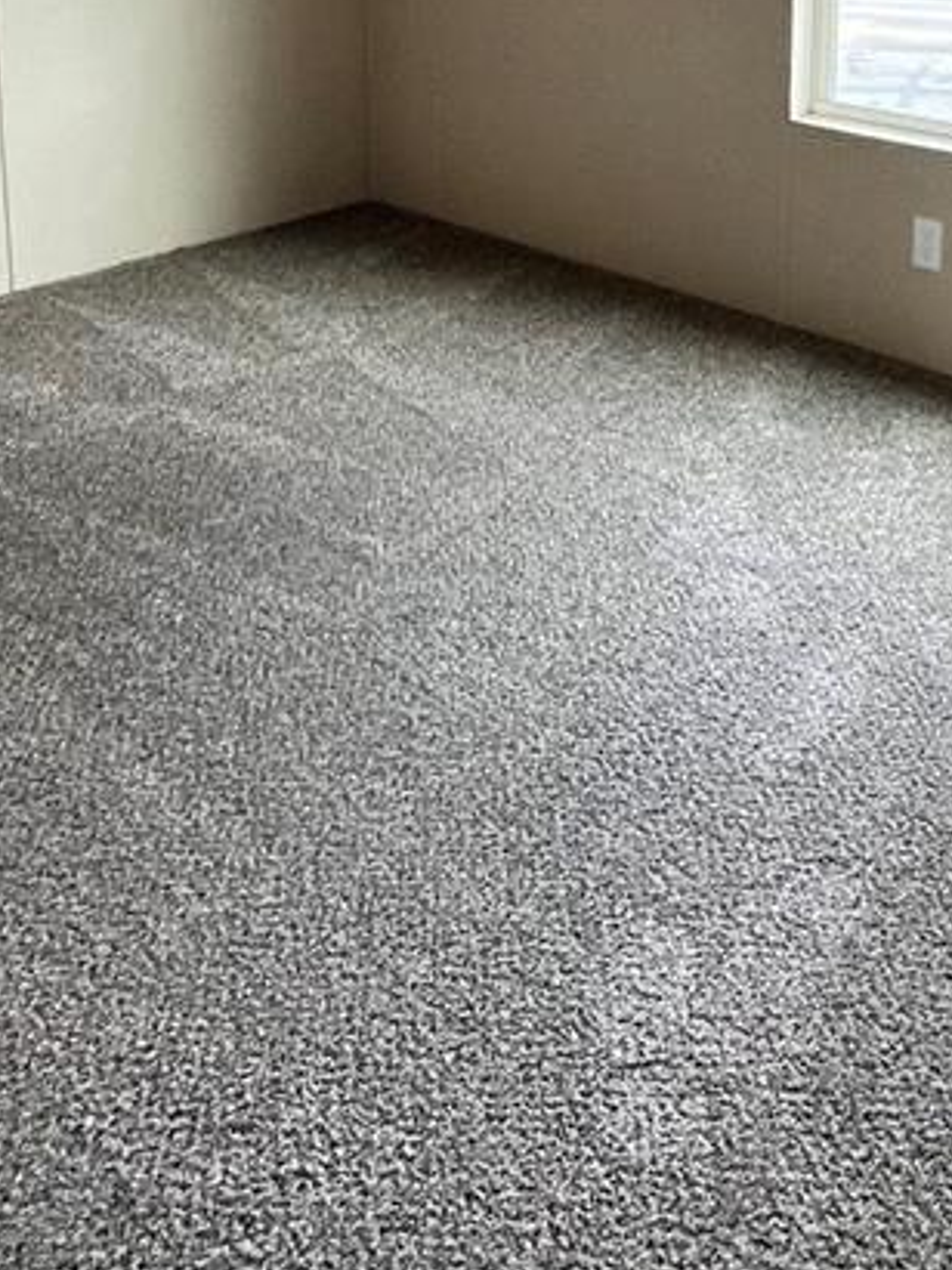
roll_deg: +2.4
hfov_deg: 37.5
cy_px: 49
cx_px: 584
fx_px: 1394
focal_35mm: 38
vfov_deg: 43.2
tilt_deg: -9.3
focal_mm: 1.57
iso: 200
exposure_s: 1/60
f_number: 1.8
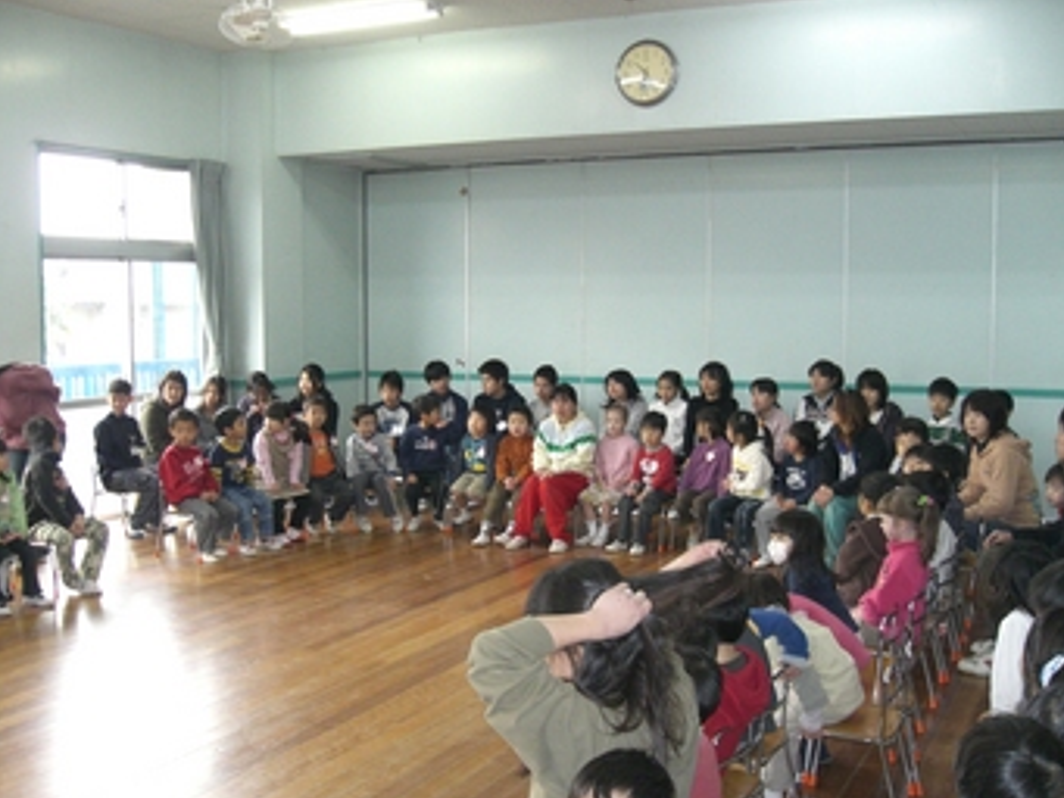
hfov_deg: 47.8
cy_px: 401
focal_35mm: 39
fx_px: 1199
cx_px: 543
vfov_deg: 36.8
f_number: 3.1
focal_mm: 6.3
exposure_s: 1/60
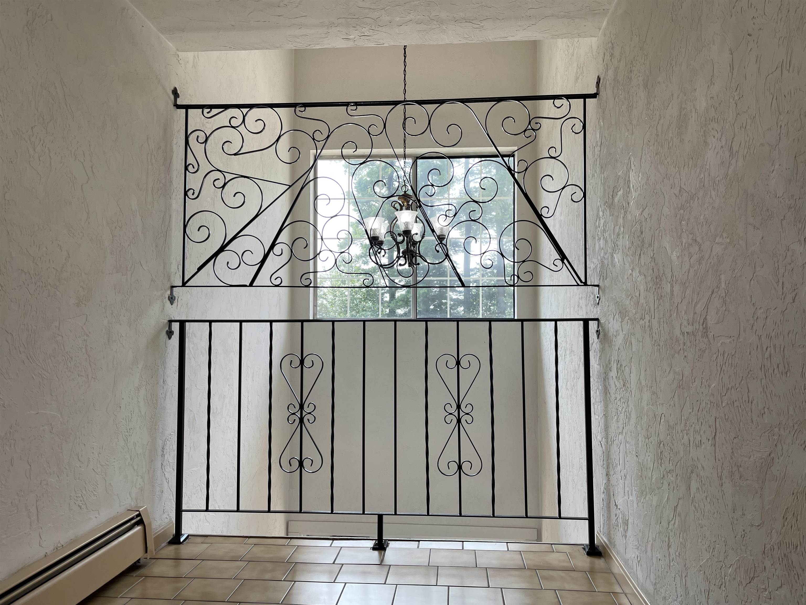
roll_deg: -0.1
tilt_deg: +3.0
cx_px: 403
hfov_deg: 67.3
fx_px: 605
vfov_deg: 53.1
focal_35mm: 26
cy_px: 302
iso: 32
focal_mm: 4.2
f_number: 1.6
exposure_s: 1/251
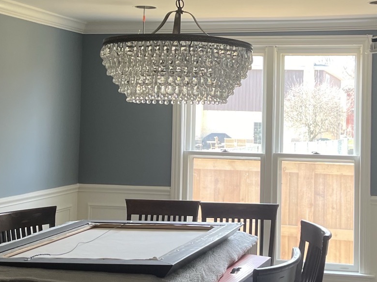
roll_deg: -0.9
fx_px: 730
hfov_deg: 28.8
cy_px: 95
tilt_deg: +2.7
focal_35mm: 67
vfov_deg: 21.8
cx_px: 248
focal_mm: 5.7
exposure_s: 1/120
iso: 100
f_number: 1.5
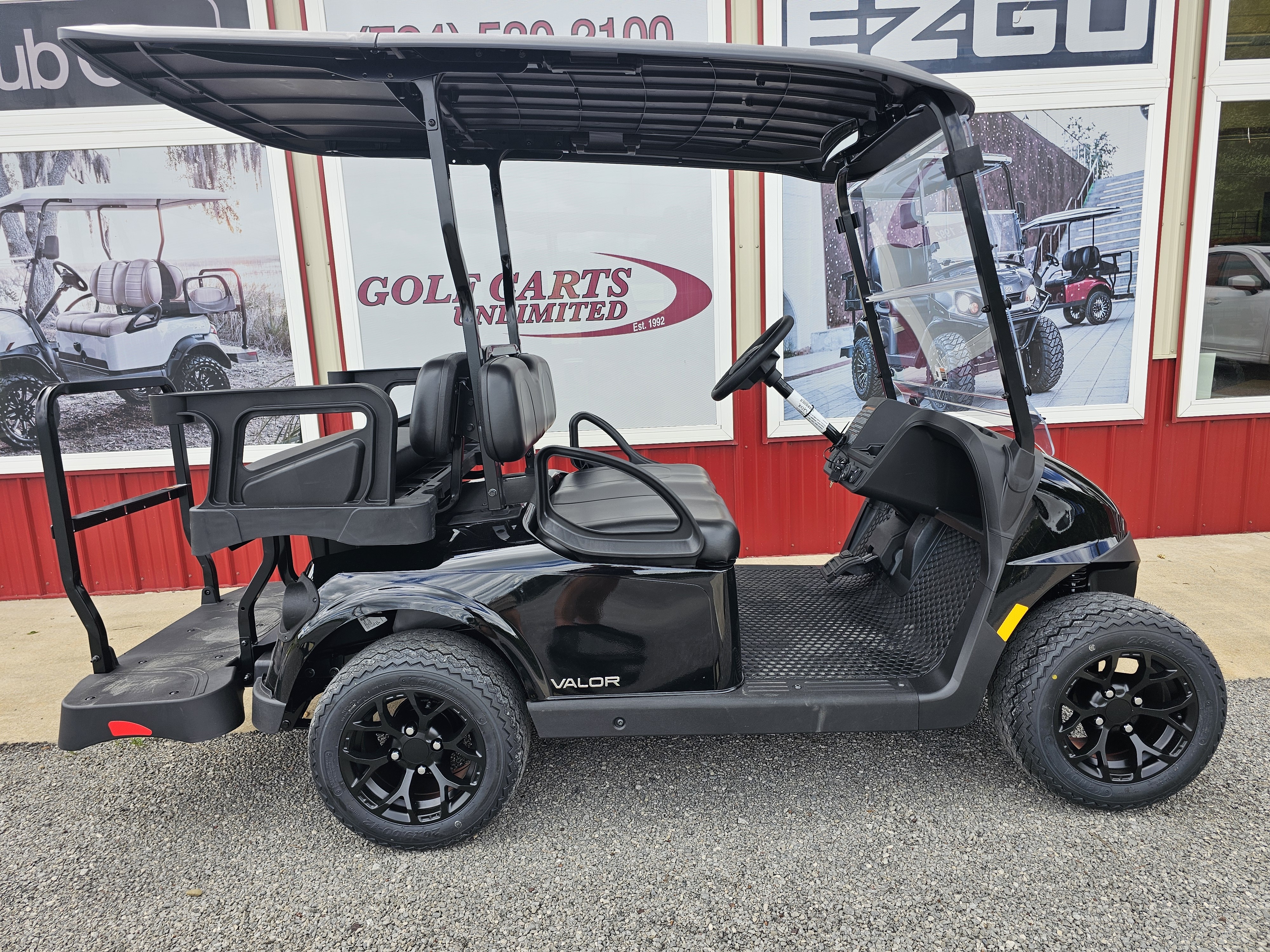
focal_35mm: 23
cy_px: 476
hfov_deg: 73.9
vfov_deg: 58.9
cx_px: 635
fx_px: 844
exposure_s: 1/180
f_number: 1.7
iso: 12
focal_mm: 6.3
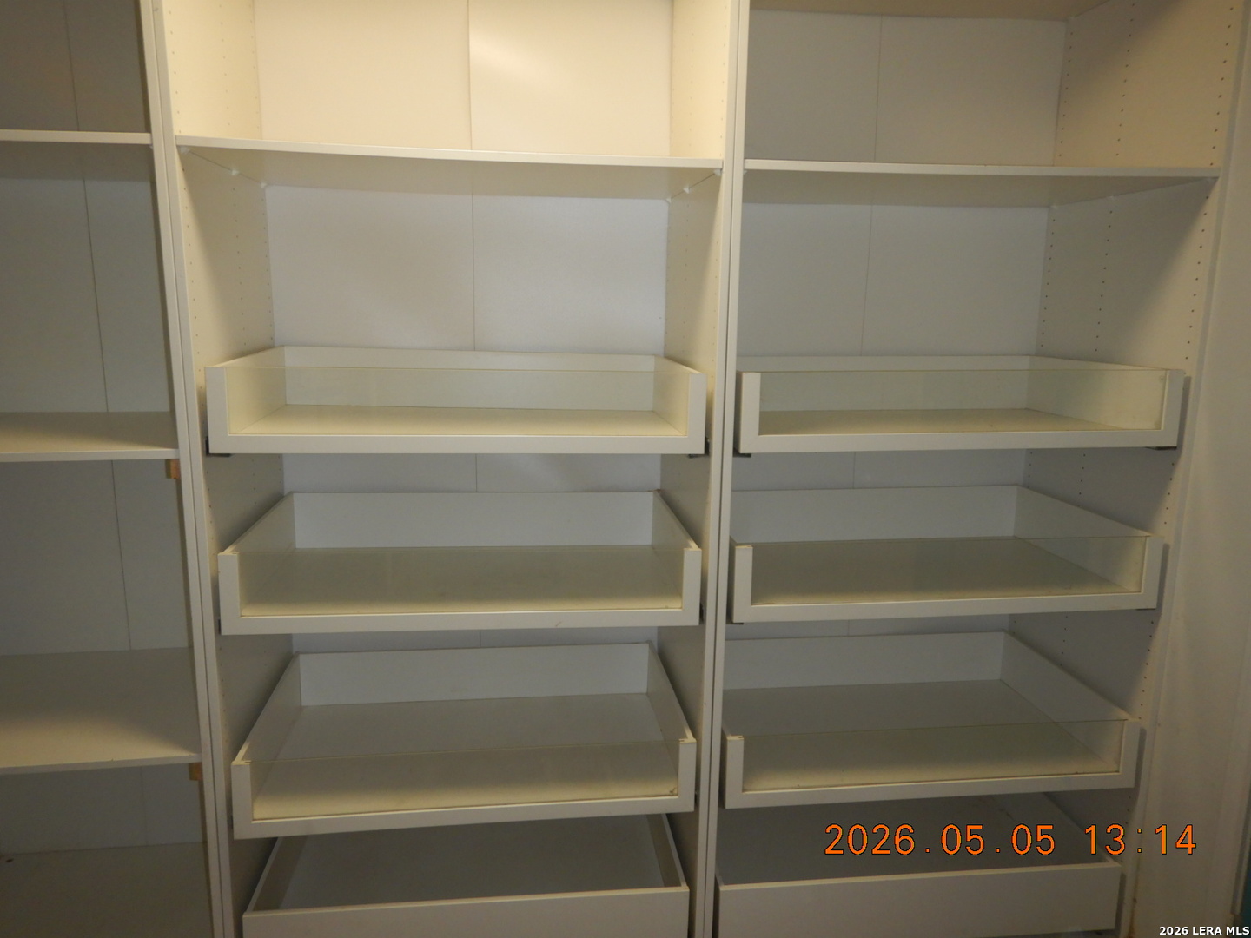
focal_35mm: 24
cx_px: 626
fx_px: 867
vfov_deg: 56.8
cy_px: 469
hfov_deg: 71.6
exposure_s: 1/30
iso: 200
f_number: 2.8
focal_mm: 4.3
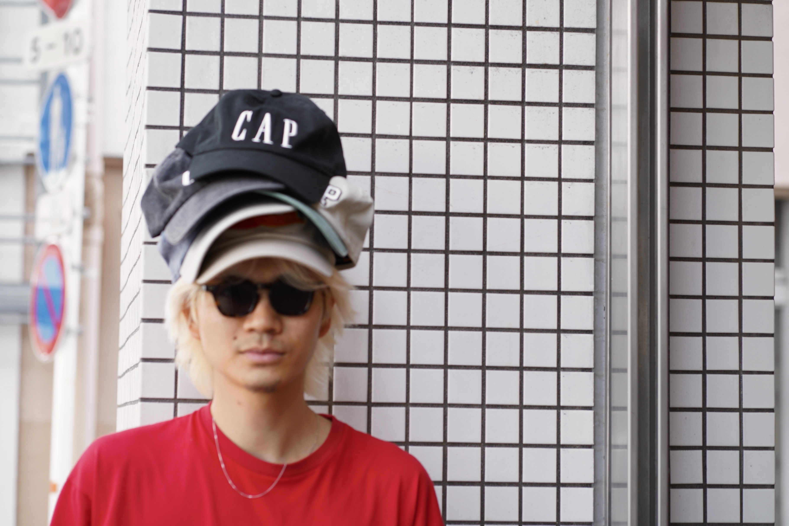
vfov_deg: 16.1
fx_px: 1863
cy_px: 263
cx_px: 394
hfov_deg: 23.9
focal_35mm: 85
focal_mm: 85
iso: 160
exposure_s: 1/100
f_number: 4
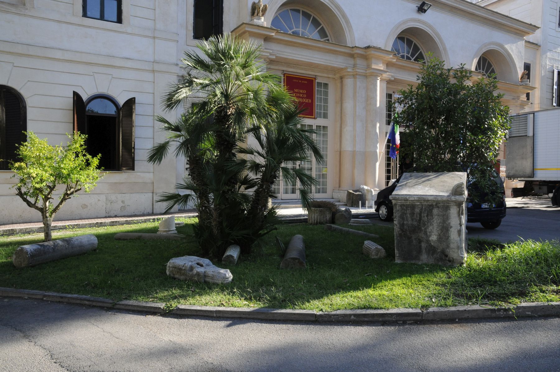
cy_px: 186
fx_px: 373
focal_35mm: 24
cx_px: 280
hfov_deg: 73.8
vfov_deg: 53.0
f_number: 9
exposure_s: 1/320
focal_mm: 16
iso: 800
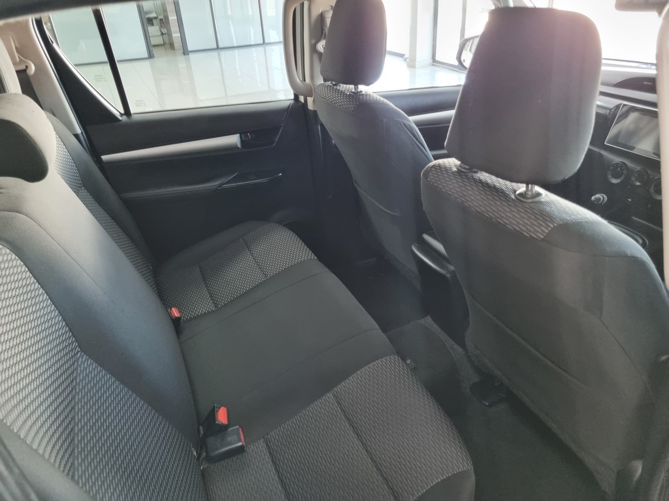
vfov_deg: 53.1
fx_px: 502
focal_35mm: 26
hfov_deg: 67.3
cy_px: 250
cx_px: 334
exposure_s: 1/50
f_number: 1.8
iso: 800
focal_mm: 5.4
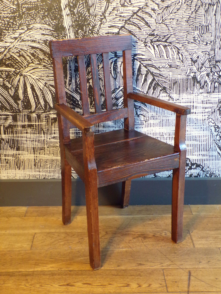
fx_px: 417
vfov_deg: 38.9
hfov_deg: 29.7
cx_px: 110
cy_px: 147
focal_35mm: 49
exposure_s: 1/7
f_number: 3.5
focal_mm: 8.7
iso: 400
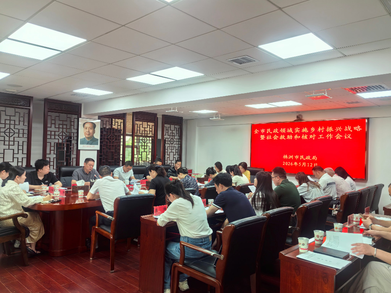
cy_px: 146
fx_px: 305
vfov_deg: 51.4
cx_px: 196
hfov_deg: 65.3
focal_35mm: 27
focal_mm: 5.52
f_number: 1.9
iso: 50
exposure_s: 1/50
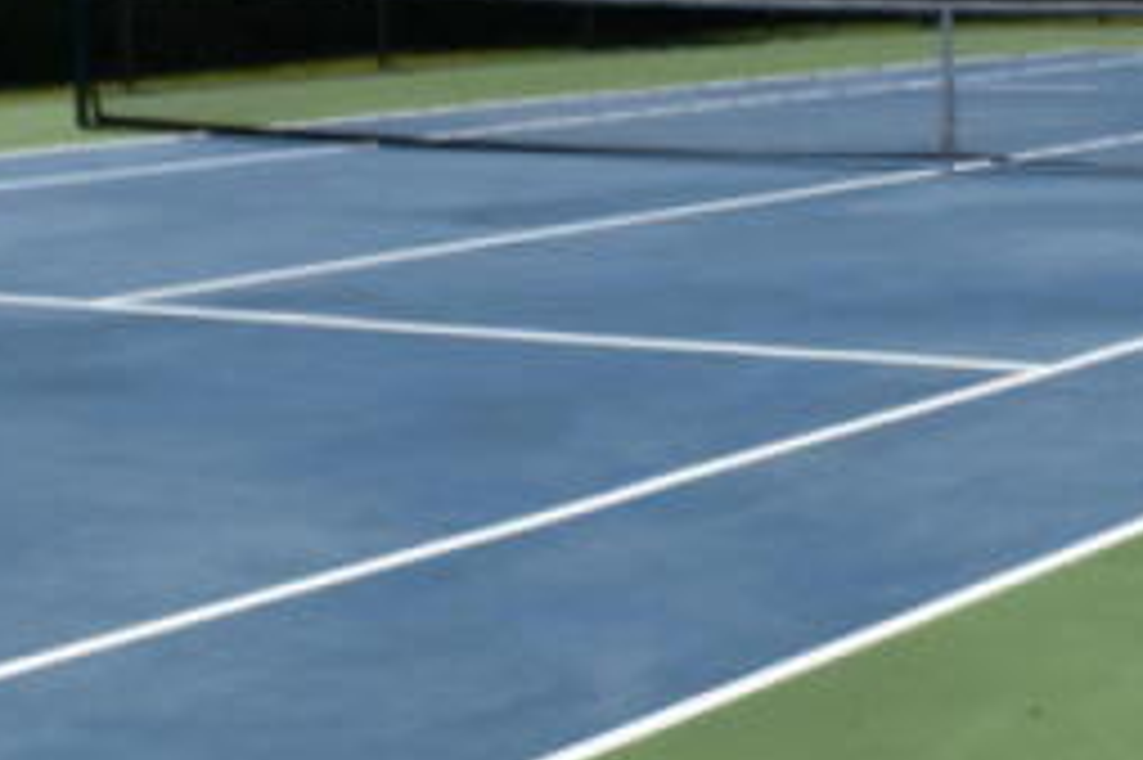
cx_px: 1134
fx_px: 3236
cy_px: -99
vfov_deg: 13.1
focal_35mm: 102
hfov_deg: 19.5
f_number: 13
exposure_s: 1/200
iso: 100
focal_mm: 24
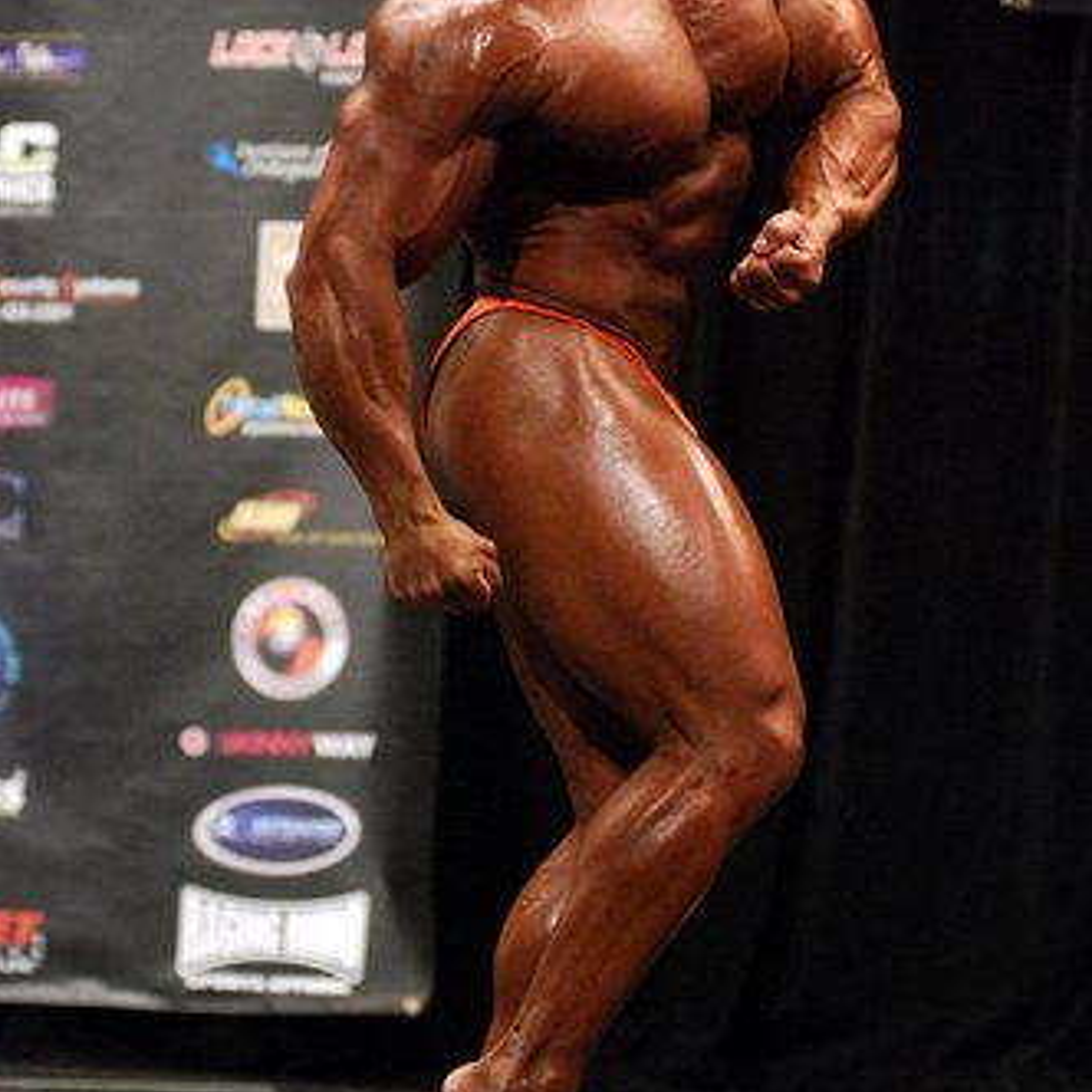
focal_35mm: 154
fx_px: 5496
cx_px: 548
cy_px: 398
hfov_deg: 11.3
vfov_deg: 11.3
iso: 1250
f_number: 2.8
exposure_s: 1/160
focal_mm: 80
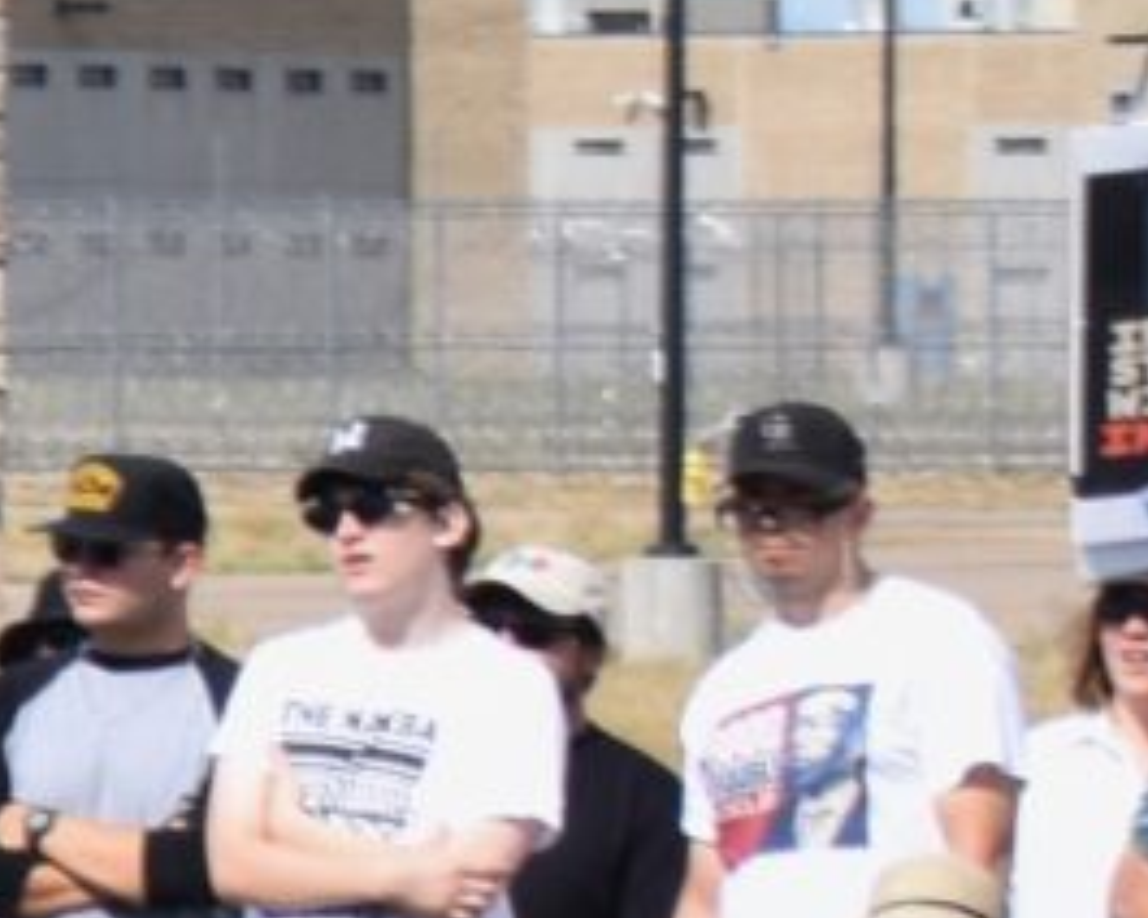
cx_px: -2933
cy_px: 379
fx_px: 16241
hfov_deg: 3.9
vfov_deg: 3.2
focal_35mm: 478
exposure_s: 1/320
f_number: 9
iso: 100
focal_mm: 44
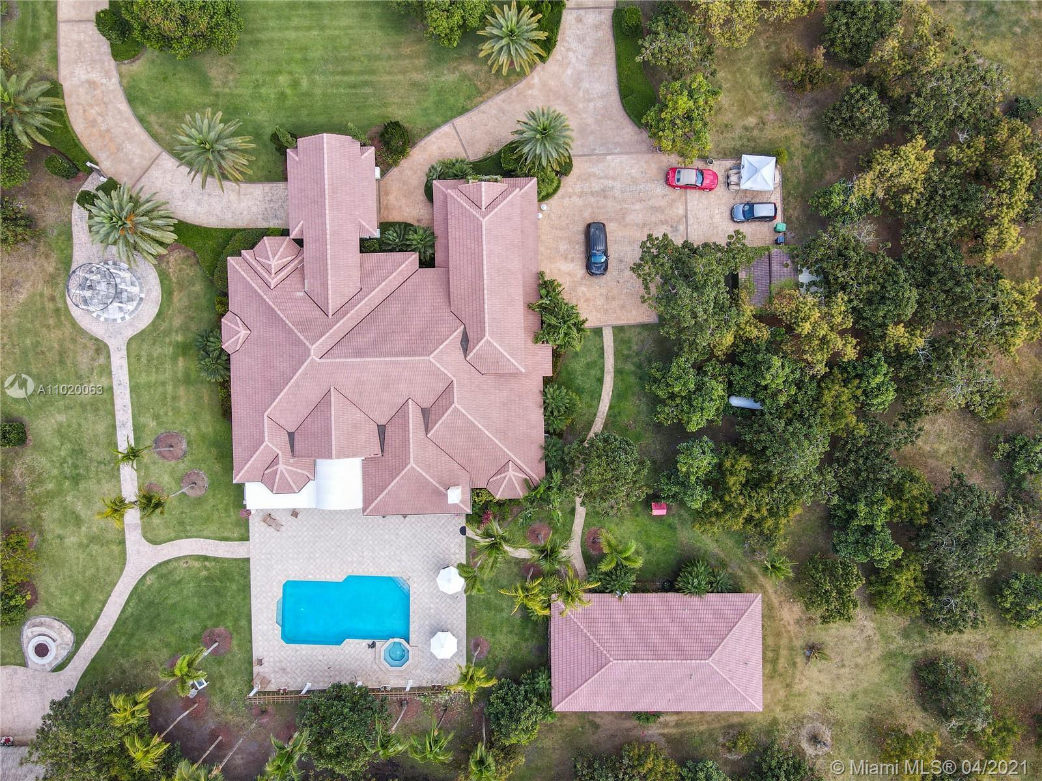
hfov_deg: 71.6
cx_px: 521
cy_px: 390
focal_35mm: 24
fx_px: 722
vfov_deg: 56.8
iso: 100
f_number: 2.8
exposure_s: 1/160
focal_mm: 4.5
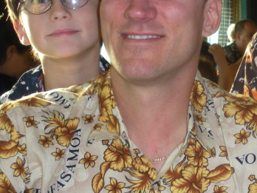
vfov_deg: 14.0
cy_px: 111
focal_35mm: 106
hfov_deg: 18.0
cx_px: 262
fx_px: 787
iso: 68
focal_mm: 6.3
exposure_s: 1/30
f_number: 3.5
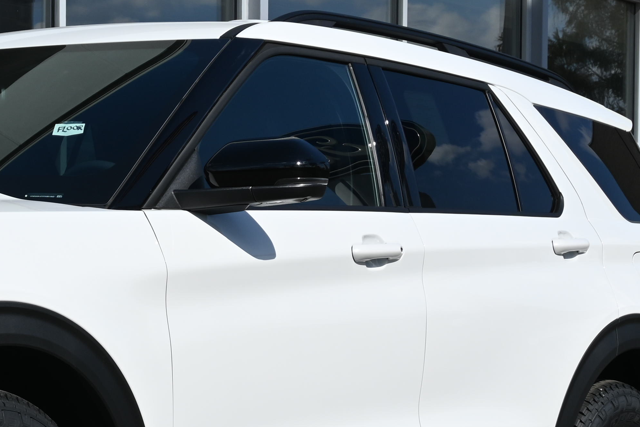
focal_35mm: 122
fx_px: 2176
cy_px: 434
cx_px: -63
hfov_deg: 16.2
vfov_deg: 11.1
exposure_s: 1/500
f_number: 8
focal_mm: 29
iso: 100
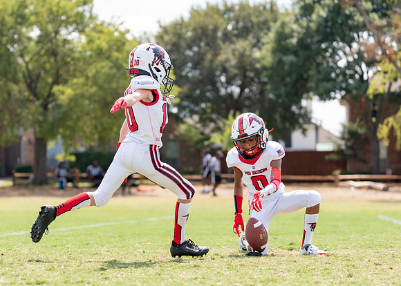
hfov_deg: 16.0
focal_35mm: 125
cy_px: 163
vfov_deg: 11.5
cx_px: 141
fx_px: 1424
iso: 200
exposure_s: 1/1250
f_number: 2.8
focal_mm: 91
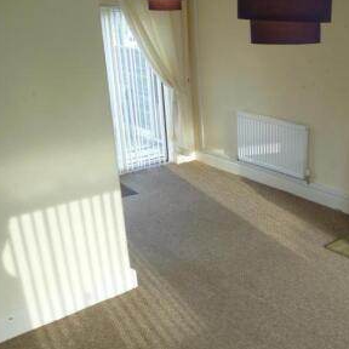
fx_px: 490
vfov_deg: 38.9
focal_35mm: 43
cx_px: 319
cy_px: 215
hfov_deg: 36.5
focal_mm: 4.3
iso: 200
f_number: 3.3
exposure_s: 1/60
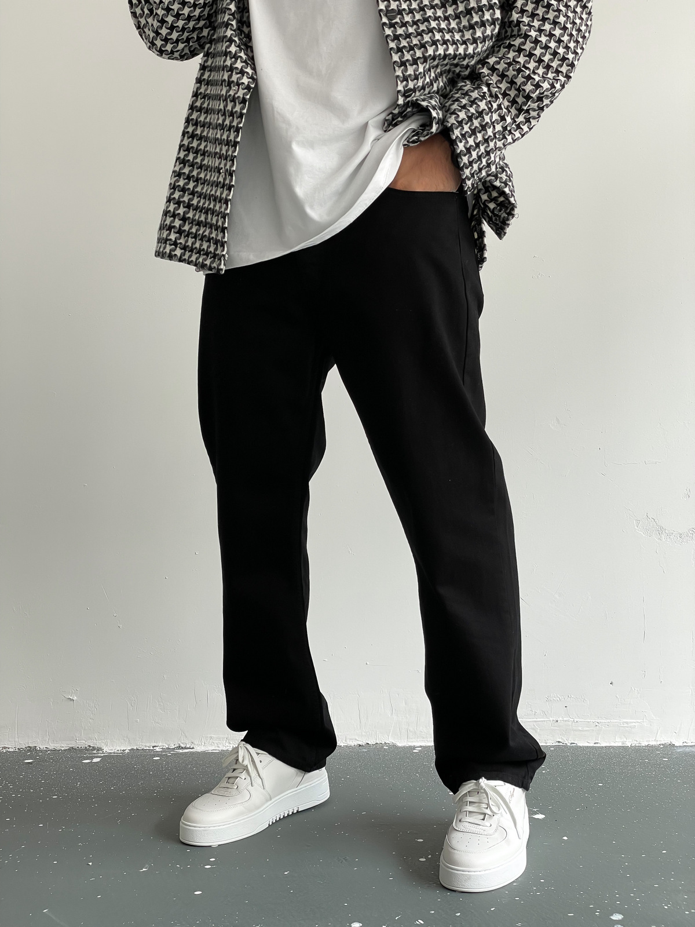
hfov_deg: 28.0
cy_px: 464
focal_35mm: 52
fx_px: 1392
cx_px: 348
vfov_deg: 36.8
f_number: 2
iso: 50
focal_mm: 6
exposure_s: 1/120
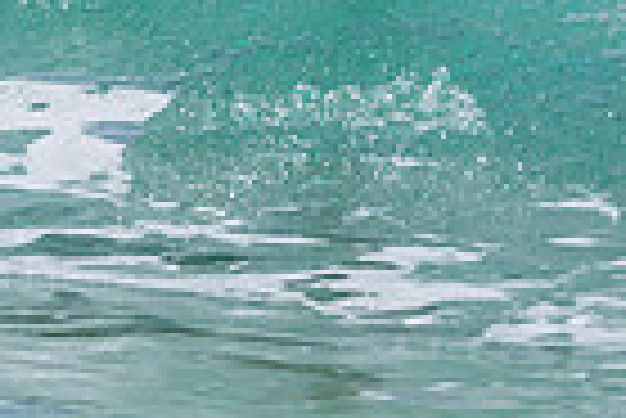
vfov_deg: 0.7
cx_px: 150
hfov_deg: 1.0
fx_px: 34744
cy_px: -310
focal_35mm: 1996
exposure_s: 1/2000
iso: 1100
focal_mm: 400
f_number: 11
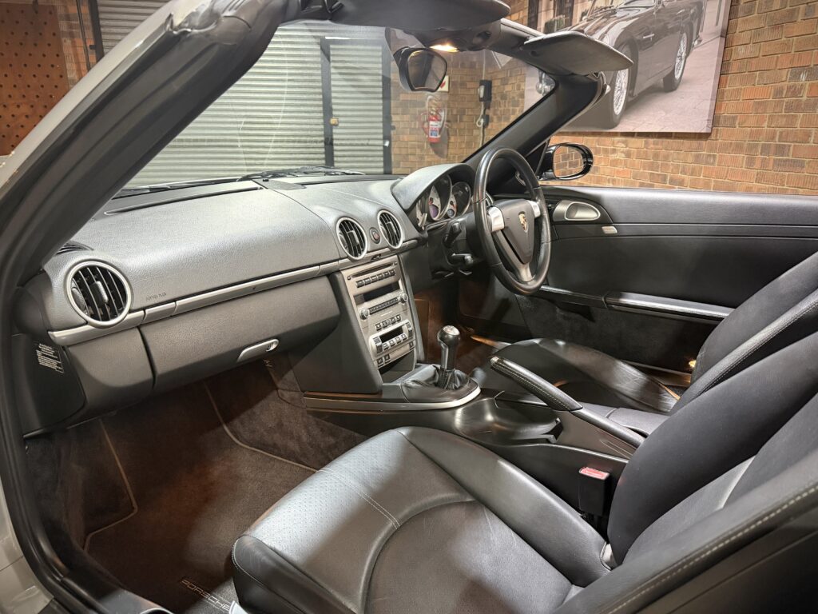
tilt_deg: -17.3
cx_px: 409
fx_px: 567
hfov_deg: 71.6
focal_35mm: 24
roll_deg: -0.7
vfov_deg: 56.8
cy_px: 307
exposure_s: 1/33
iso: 640
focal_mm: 6.76
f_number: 1.78
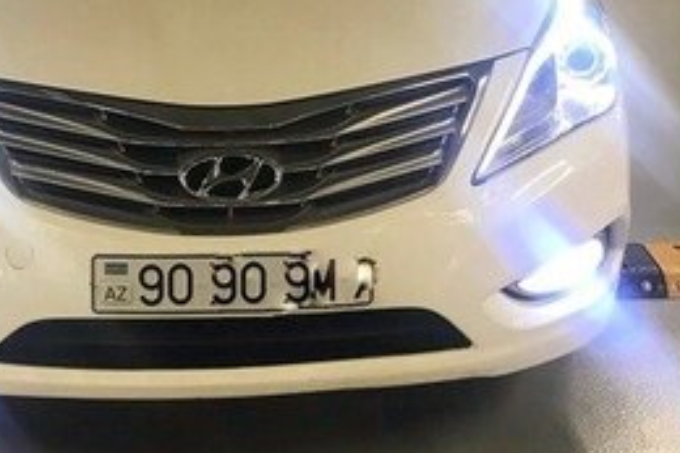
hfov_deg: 27.1
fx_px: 1397
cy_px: -131
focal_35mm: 74
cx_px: 199
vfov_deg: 17.3
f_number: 1.8
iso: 32
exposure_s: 1/25
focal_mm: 3.99
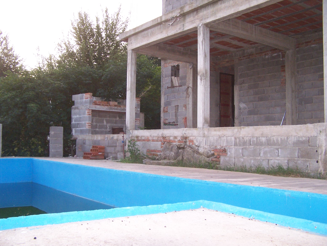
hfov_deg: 49.0
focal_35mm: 38
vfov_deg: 37.7
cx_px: 164
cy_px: 123
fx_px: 359
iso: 140
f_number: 2.8
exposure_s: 1/90
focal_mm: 6.3
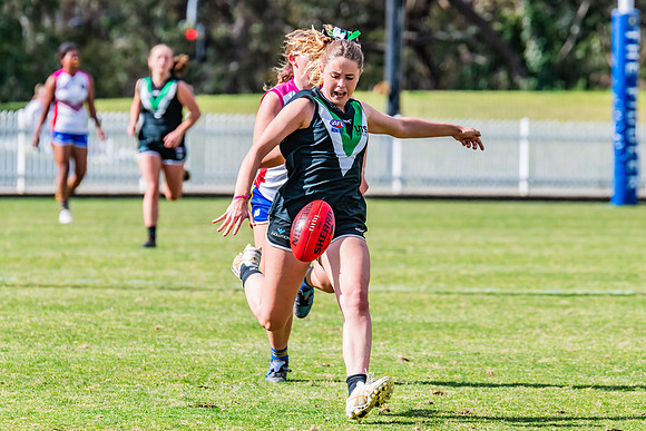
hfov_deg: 5.0
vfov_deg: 3.3
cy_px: 216
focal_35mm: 414
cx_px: 331
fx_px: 7422
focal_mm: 380
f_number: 10
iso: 800
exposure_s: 1/1250
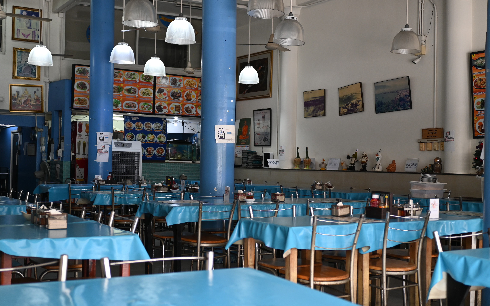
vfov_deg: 29.9
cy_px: 162
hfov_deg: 46.2
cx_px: 244
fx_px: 574
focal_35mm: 43
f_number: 2.8
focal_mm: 28
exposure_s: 1/160
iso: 400
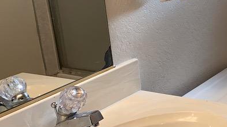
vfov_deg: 16.2
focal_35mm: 74
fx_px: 445
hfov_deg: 25.1
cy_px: 23
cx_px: 287
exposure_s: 1/120
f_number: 1.8
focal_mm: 4.25
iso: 32
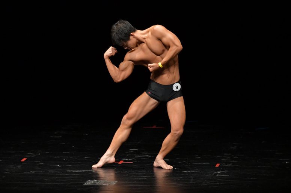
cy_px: 96
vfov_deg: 4.4
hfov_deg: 6.5
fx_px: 2545
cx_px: 146
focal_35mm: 315
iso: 3200
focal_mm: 210
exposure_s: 1/400
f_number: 5.6
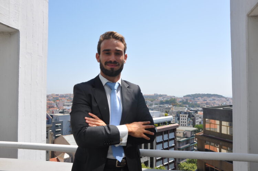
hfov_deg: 59.6
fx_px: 225
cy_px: 86
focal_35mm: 32
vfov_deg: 41.6
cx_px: 129
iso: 200
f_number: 9
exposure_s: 1/320
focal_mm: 21
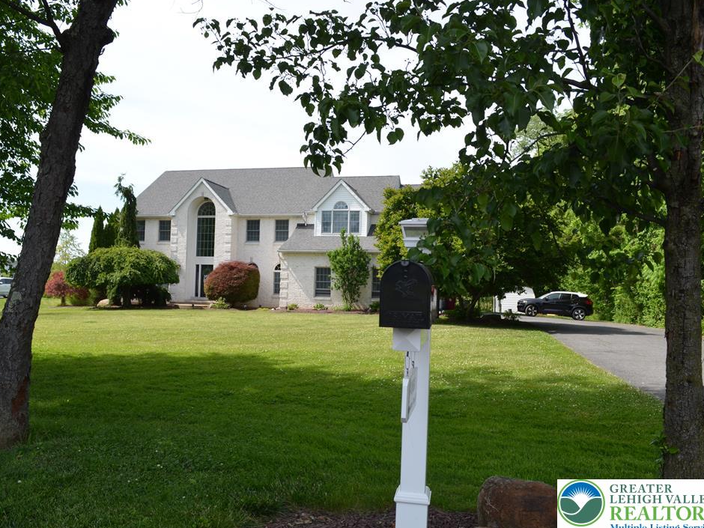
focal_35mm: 30
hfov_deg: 59.8
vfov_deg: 46.8
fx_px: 610
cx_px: 312
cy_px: 263
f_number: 8
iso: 180
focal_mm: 18
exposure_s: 1/250
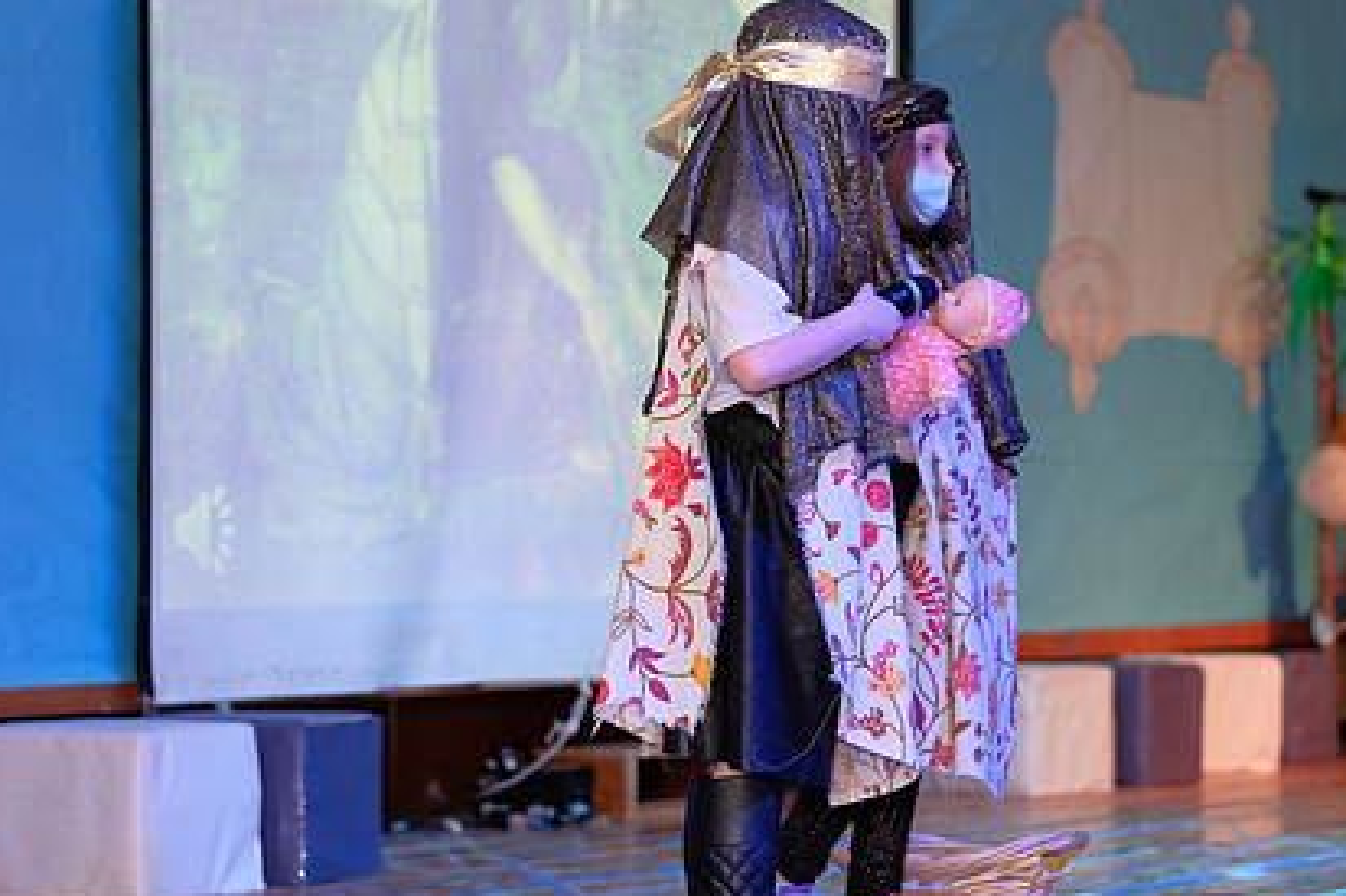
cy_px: 471
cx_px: 769
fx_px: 4410
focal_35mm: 118
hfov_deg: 17.3
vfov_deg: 11.6
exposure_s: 1/180
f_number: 2.2
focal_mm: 56
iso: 800
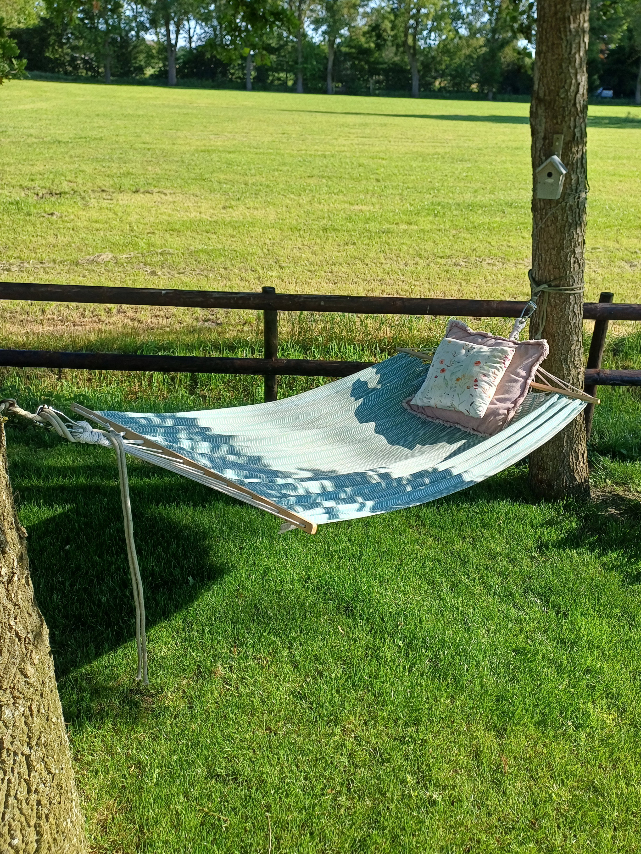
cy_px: 379
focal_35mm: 28
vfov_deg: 63.3
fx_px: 691
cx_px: 352
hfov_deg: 49.7
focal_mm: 4.65
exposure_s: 1/494
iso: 50
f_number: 1.8
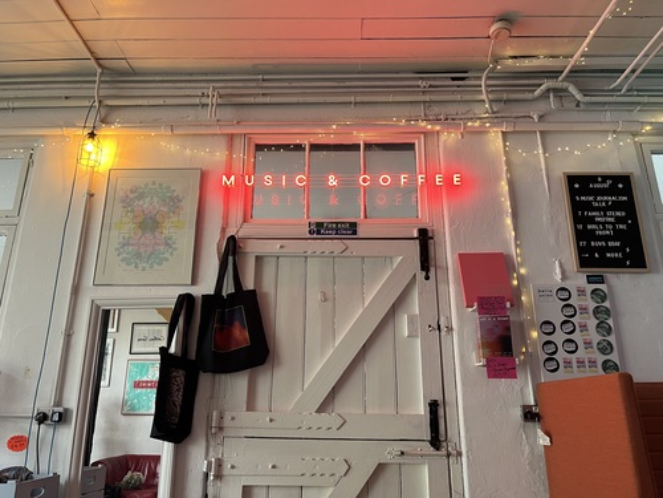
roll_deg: +1.3
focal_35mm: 26
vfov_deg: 53.1
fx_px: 498
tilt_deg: +18.5
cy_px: 249
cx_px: 332
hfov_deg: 67.3
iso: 125
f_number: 1.6
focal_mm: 5.1
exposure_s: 1/50
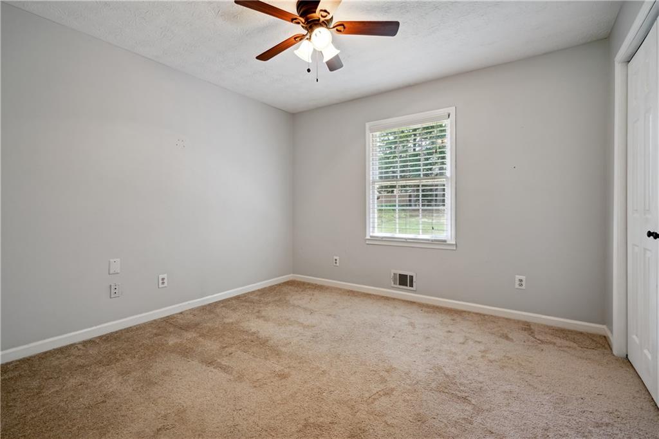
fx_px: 293
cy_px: 220
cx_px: 330
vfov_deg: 73.7
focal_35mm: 16
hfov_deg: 96.8
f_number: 9
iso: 400
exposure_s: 1/10
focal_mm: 16
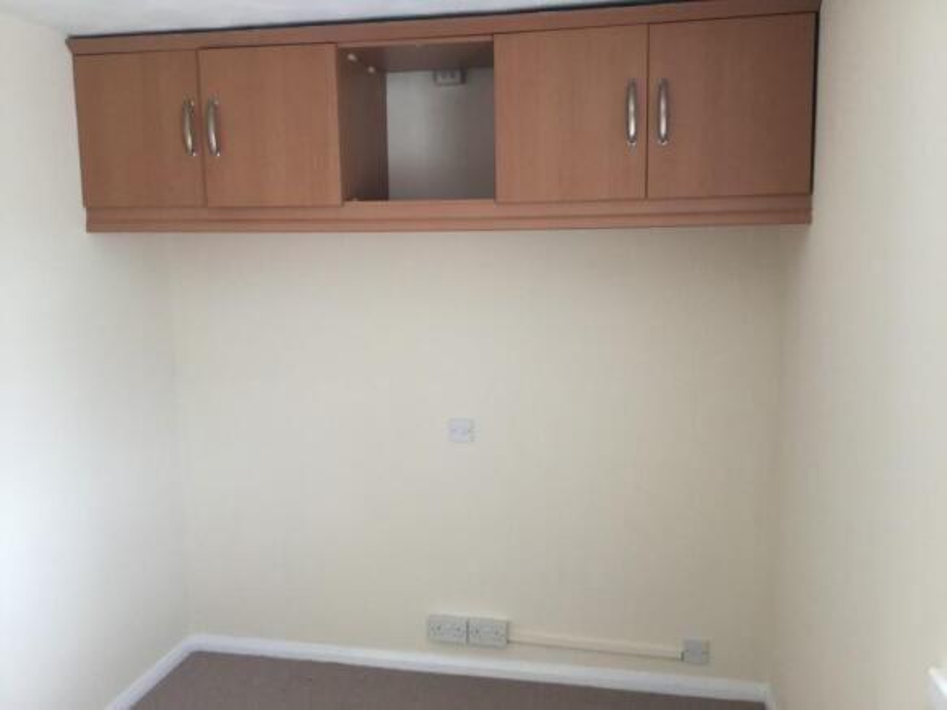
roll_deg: +1.0
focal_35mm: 31
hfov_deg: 58.4
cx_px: 474
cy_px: 355
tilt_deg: -6.8
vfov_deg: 45.4
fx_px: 848
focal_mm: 3.3
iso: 50
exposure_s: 1/30
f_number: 2.4
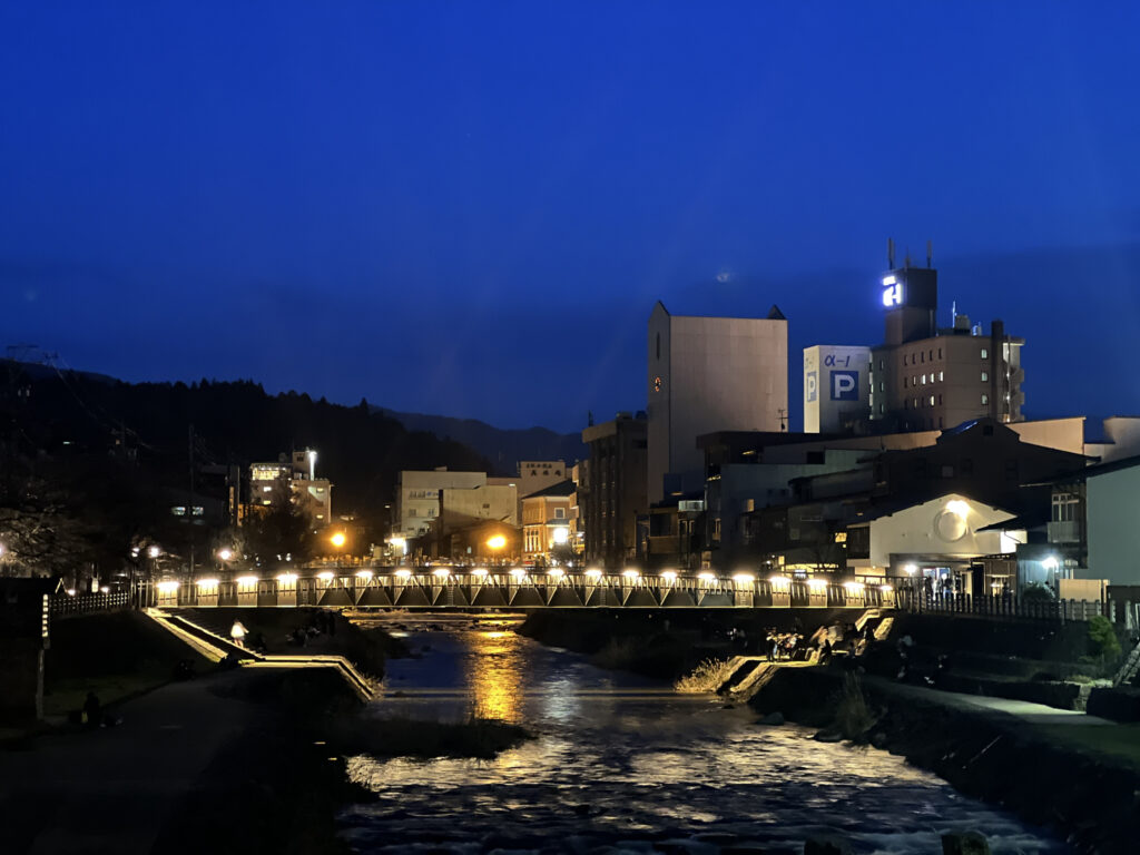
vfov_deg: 19.1
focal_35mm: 77
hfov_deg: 25.3
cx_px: 570
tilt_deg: +3.5
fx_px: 2536
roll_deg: +0.0
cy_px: 428
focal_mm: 9
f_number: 2.8
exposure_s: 1/2
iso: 500
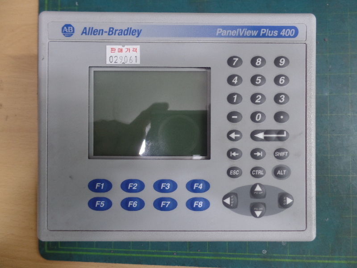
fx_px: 237
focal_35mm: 23
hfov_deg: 73.9
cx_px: 178
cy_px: 134
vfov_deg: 58.9
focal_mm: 4.1
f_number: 2.8
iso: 240
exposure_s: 1/30
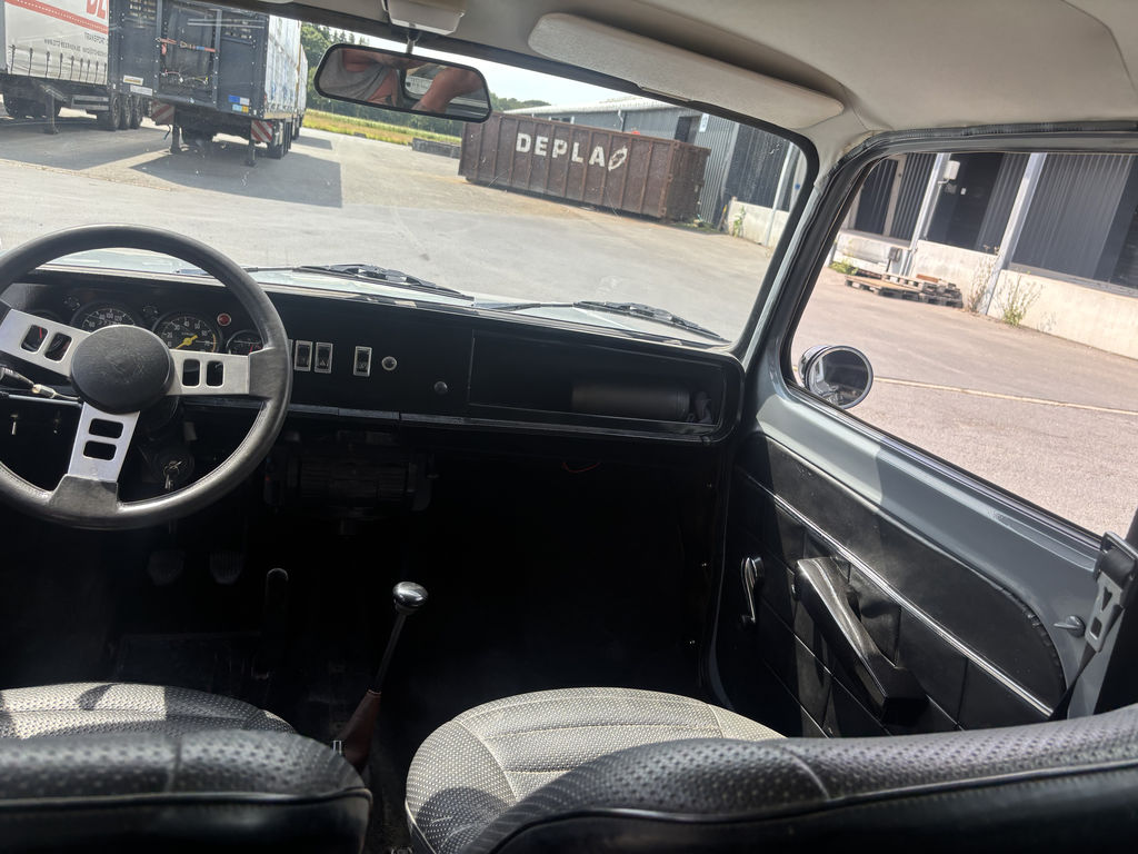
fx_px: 855
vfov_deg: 53.1
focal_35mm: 26
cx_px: 569
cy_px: 427
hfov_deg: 67.3
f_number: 1.6
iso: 50
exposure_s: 1/500
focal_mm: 5.96
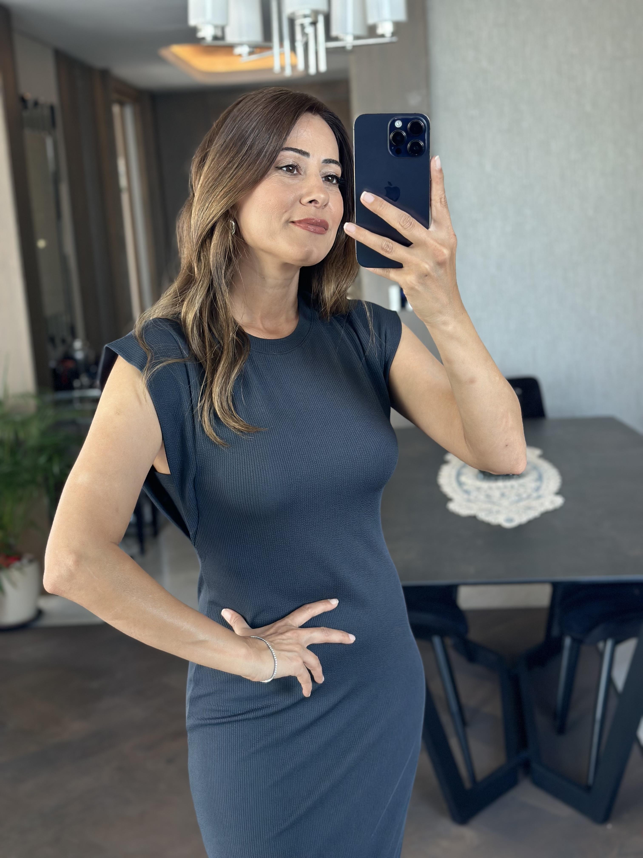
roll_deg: +4.5
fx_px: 1189
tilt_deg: -16.2
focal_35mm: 48
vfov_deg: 39.7
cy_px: 429
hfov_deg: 30.3
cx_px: 322
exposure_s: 1/71
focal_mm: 6.86
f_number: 1.78
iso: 125
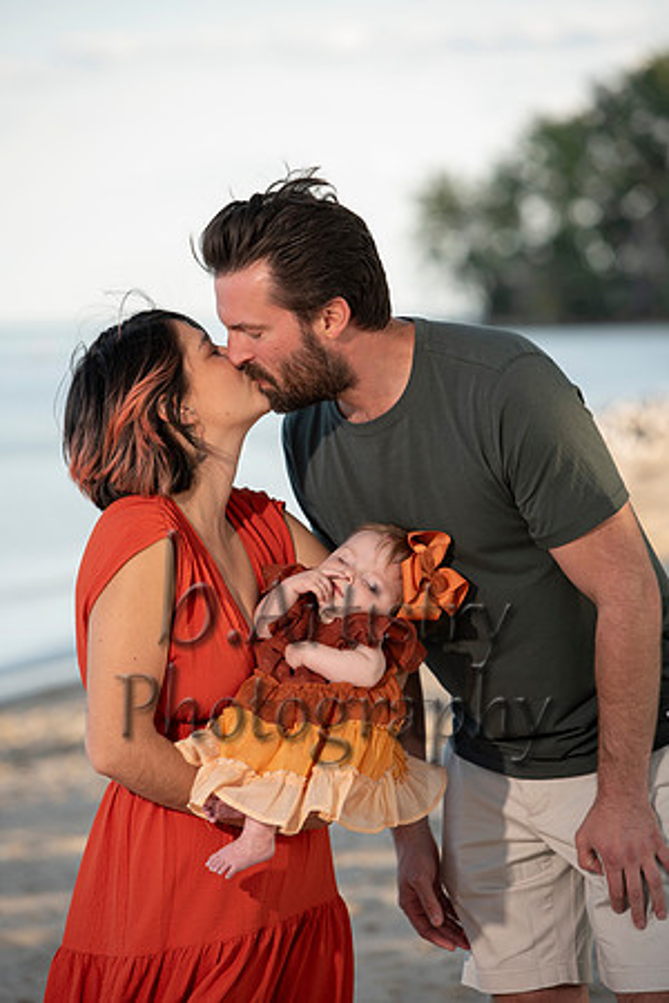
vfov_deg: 12.1
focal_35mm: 170
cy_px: 502
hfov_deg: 8.1
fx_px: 4738
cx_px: 334
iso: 160
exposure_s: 1/320
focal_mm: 170
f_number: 4
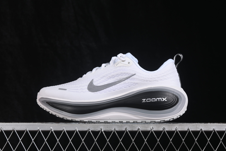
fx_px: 471
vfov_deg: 18.2
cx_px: 113
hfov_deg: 27.0
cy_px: 76
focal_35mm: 75
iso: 160
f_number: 8
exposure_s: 1/80
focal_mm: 50
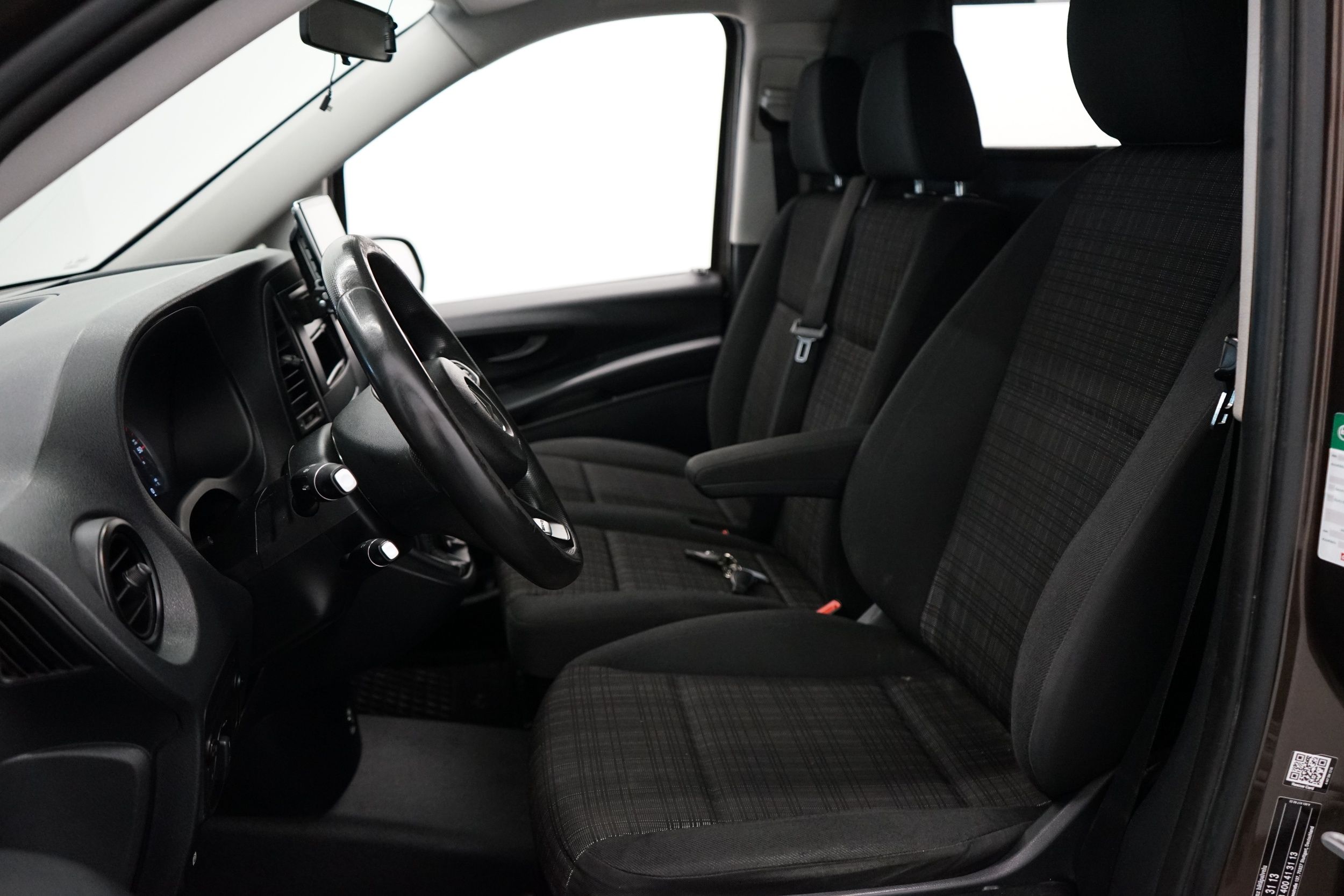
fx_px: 1083
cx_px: 672
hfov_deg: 63.7
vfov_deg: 45.0
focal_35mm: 29
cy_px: 448
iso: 3200
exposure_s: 1/160
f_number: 3.5
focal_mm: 29
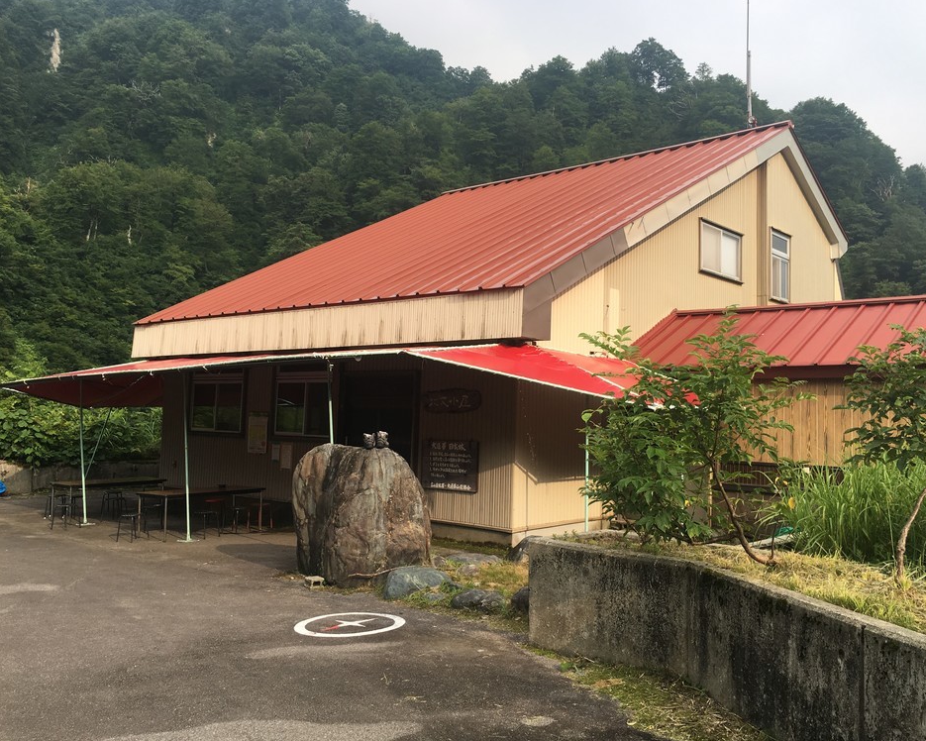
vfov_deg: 47.1
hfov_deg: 57.2
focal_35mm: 31
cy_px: 362
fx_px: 850
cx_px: 473
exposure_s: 1/475
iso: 25
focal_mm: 4.15
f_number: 2.2
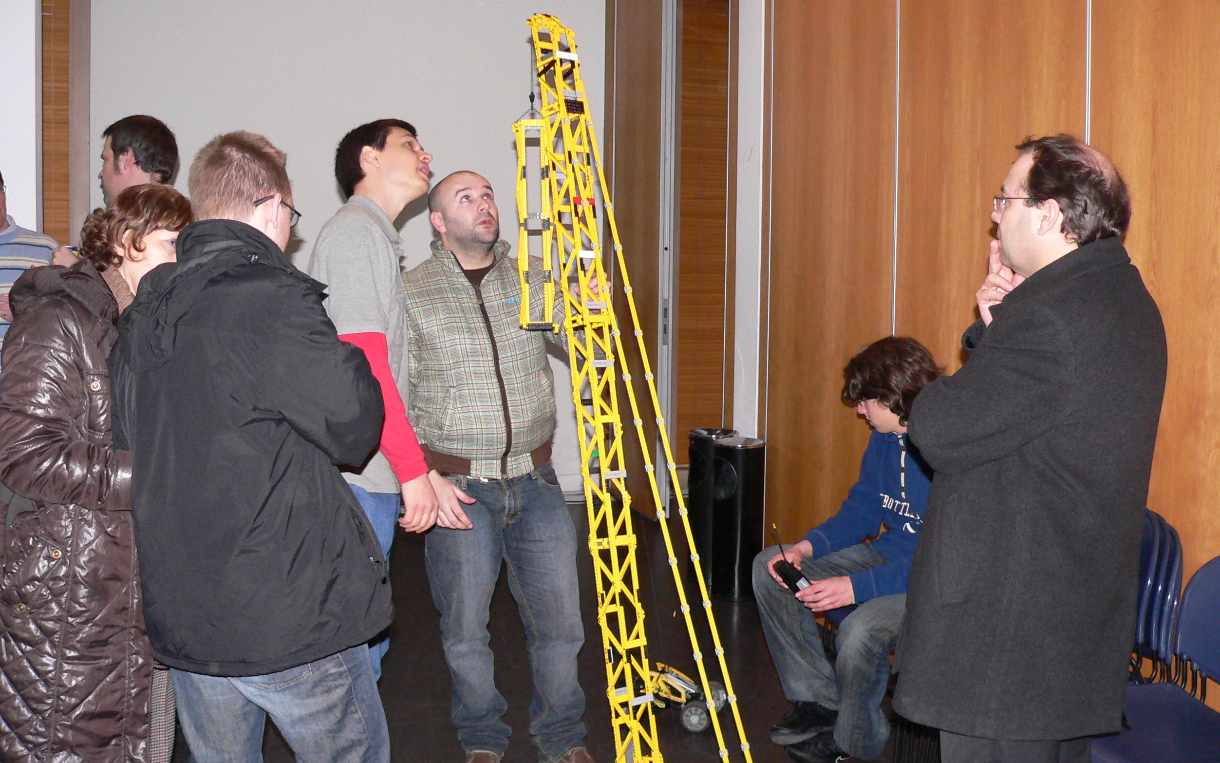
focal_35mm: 39
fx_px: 1297
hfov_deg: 50.4
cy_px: 351
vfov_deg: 32.8
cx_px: 619
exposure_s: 1/60
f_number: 2.8
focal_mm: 6
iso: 300
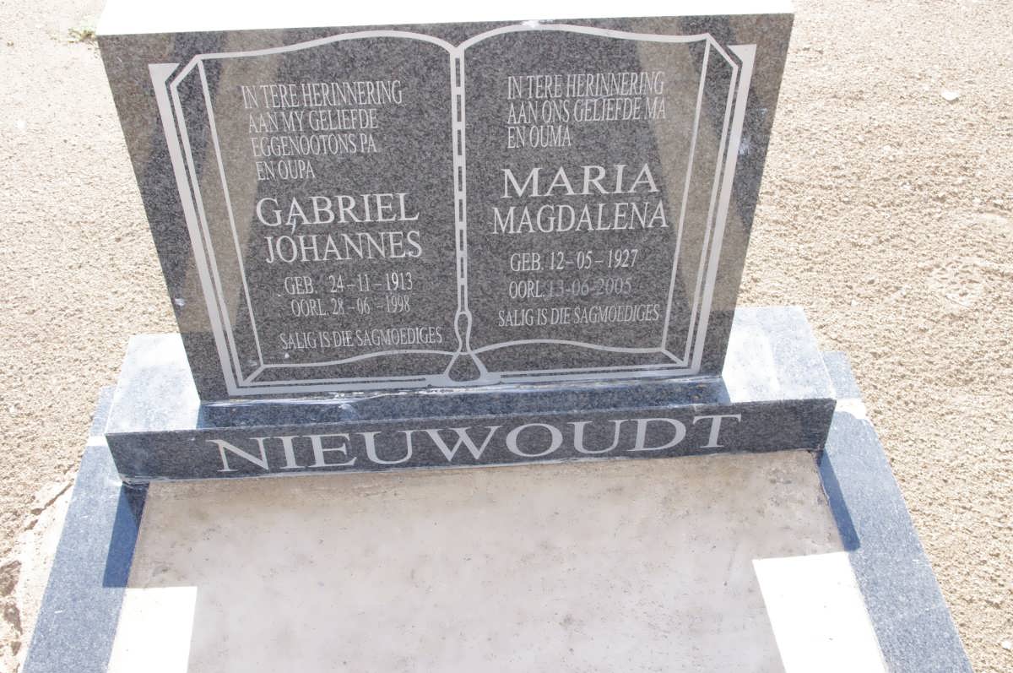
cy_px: 336
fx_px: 1096
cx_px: 506
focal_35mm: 39
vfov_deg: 34.1
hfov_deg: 49.6
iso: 800
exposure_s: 1/125
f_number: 11
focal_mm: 26.25
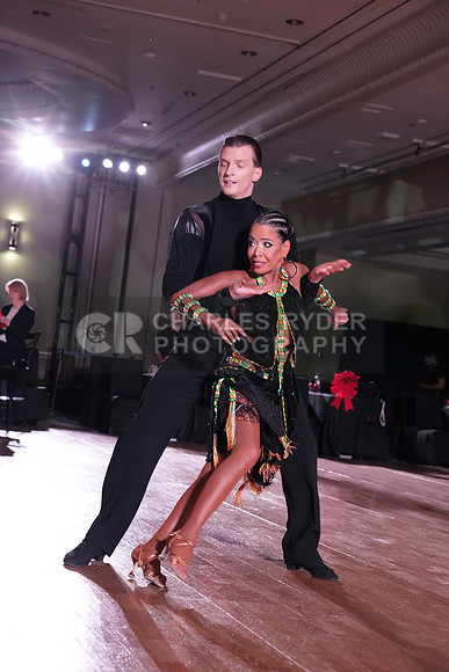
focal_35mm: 64
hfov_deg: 21.3
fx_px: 1197
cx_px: 224
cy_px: 336
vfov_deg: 31.4
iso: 5000
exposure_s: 1/320
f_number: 5
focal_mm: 64
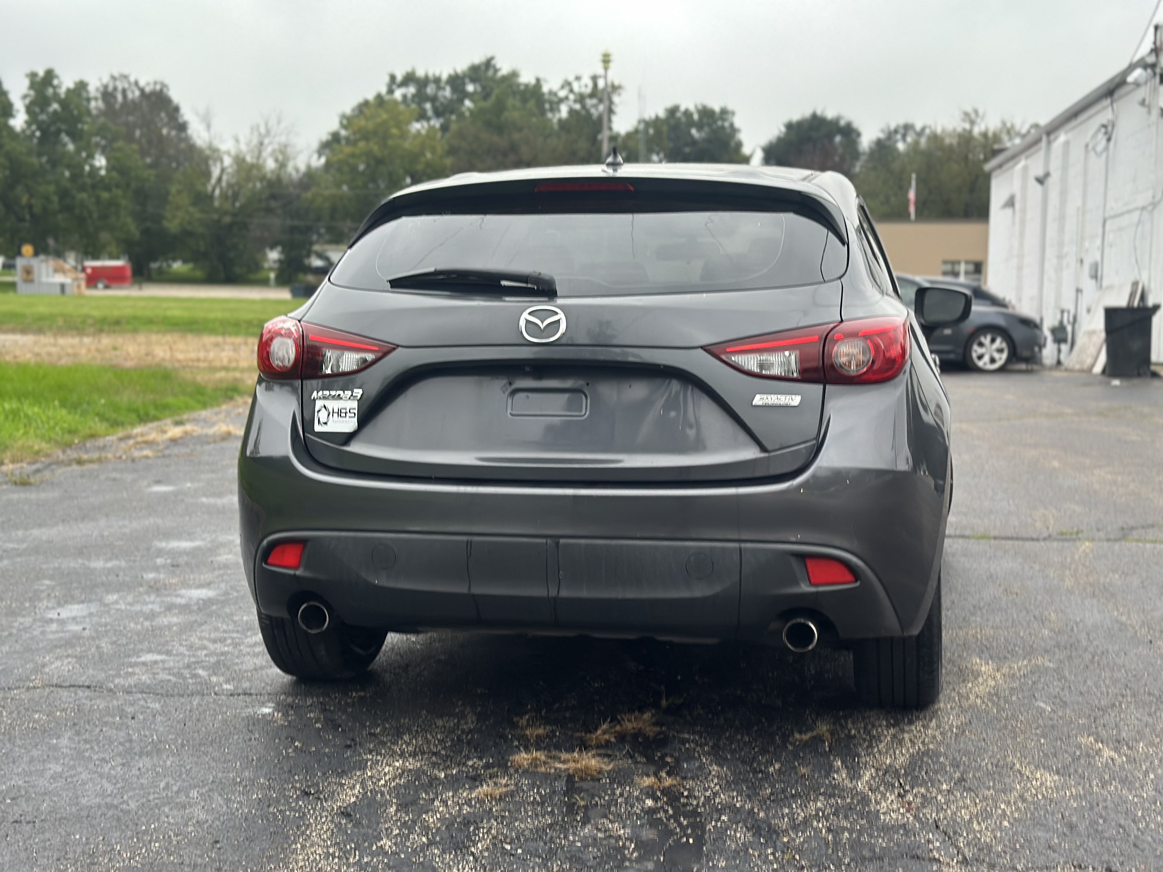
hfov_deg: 39.7
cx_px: 582
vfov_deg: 30.3
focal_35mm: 48
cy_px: 436
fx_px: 1613
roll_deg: -2.0
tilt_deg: -3.5
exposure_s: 1/60
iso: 320
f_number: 1.78
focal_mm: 6.86
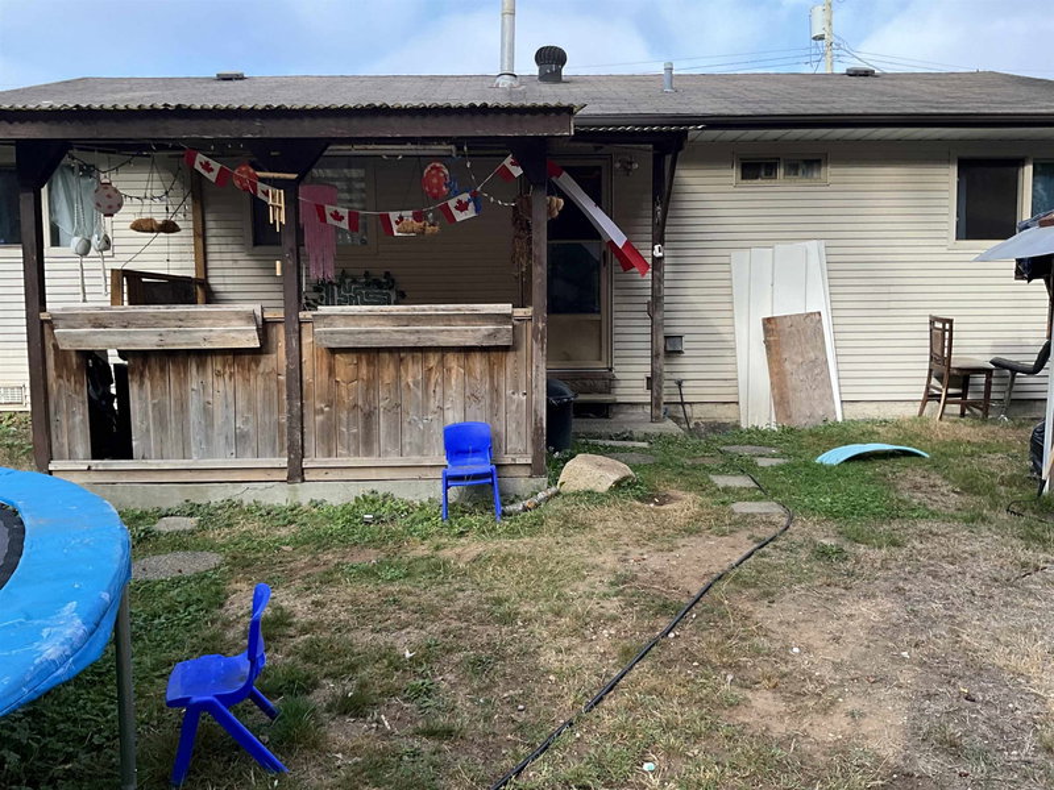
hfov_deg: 61.7
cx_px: 527
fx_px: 883
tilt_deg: -6.5
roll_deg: +0.8
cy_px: 395
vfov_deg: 48.2
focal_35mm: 29
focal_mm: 3
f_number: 1.8
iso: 25
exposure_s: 1/355
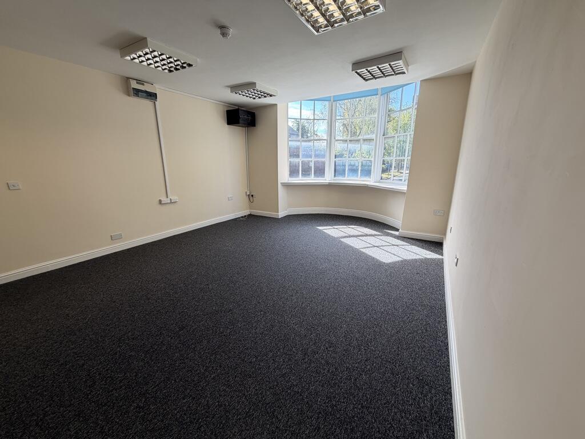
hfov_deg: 102.1
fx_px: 237
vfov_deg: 85.7
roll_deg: +0.5
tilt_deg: -14.0
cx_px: 292
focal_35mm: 14
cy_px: 220
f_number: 2.2
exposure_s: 1/100
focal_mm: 2.22
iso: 25
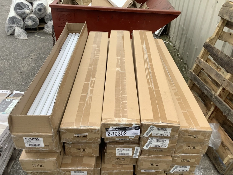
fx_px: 209
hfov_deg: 58.3
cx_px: 116
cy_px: 88
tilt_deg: -34.1
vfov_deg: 45.5
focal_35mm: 31
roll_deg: -2.7
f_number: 2.4
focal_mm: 3.3
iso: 25
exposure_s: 1/1199
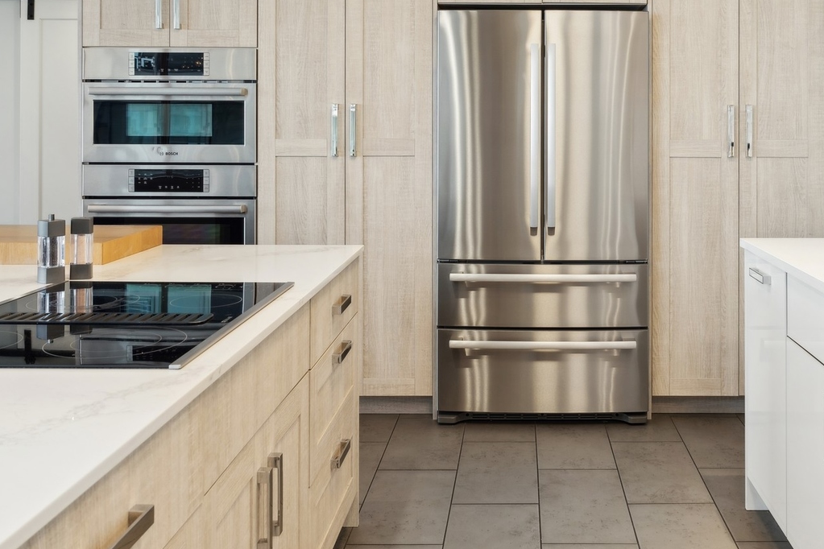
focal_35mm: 38
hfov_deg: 50.5
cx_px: 482
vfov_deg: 34.4
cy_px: 140
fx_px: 870
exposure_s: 1/13
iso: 320
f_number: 8
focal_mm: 24
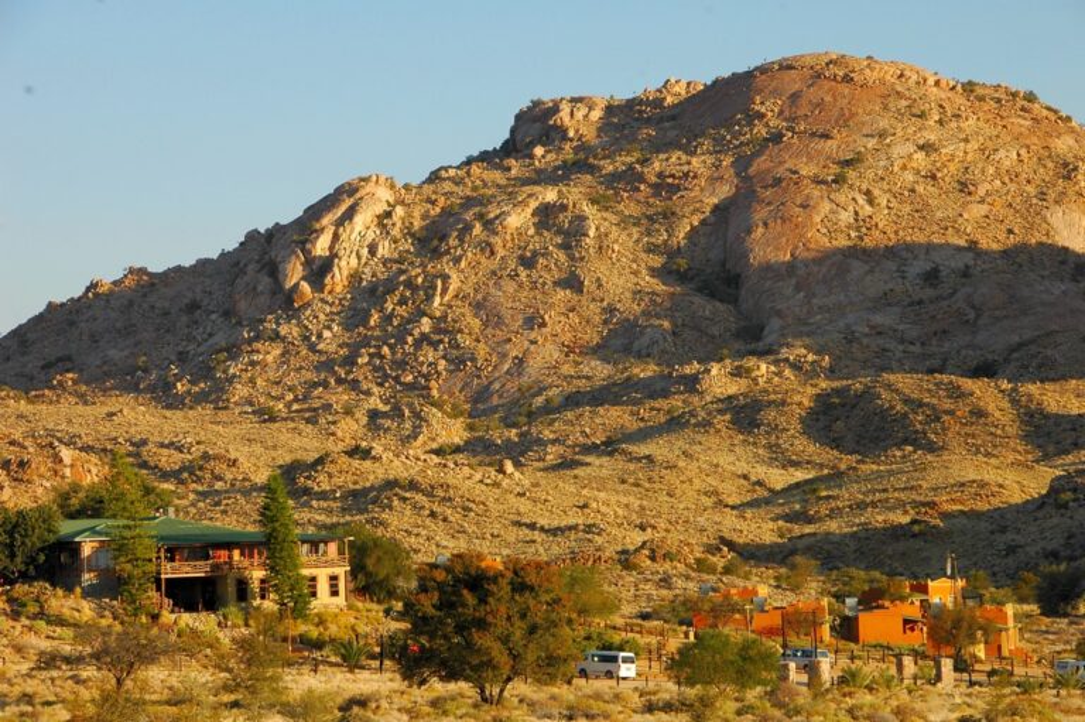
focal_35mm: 120
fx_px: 3614
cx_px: 542
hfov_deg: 17.1
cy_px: 361
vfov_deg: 11.4
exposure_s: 1/200
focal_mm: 80
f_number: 10
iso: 200
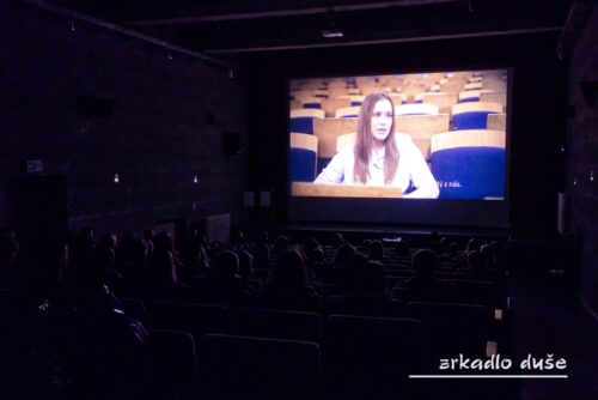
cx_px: 299
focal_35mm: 35
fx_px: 582
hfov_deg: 54.4
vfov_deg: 37.9
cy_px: 200
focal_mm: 23
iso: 12800
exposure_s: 1/34
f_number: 5.6
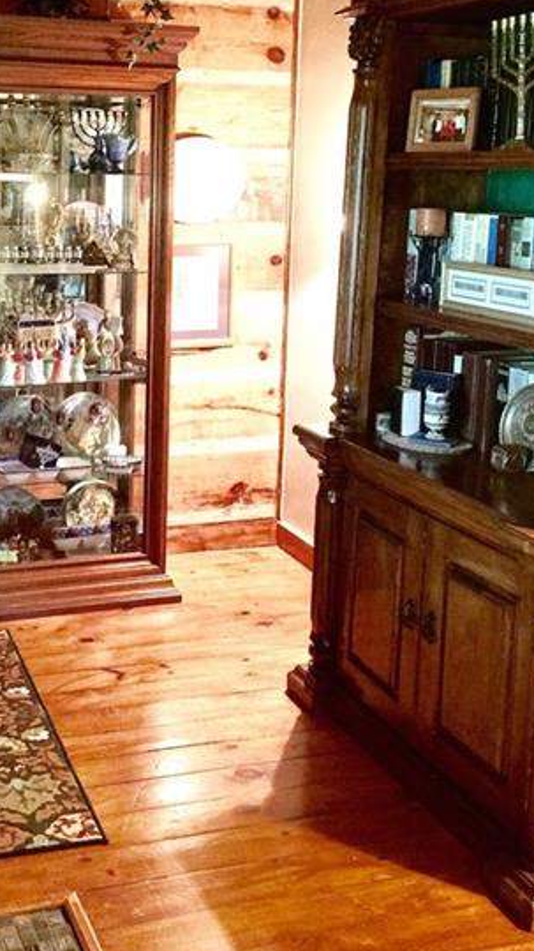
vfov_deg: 45.0
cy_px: 348
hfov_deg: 26.0
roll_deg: -0.7
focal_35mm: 45
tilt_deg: -6.1
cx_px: 106
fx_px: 1133
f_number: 2.2
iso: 80
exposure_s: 1/4
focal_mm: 4.15
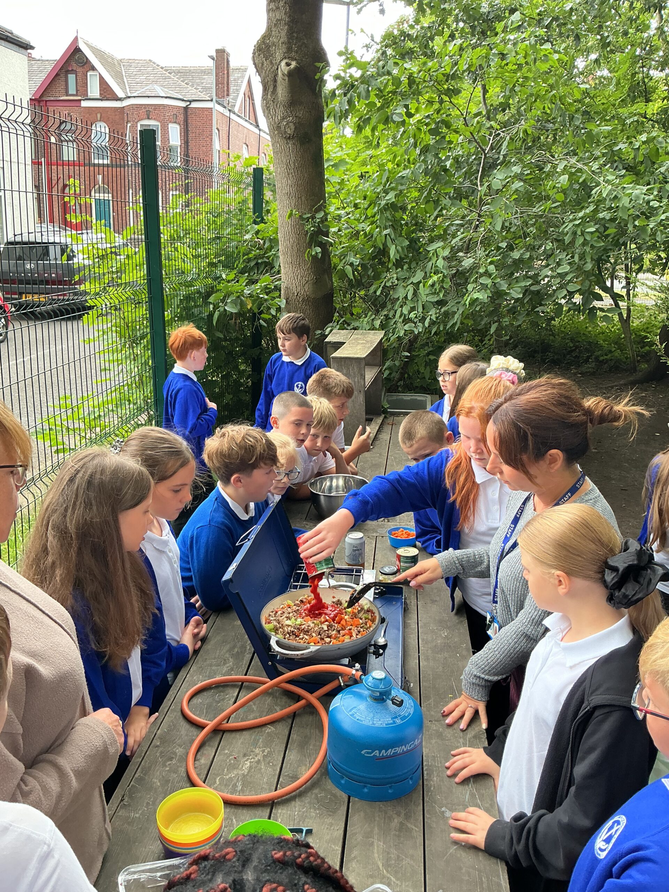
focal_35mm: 29
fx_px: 747
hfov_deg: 48.2
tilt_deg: -17.1
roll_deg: -2.4
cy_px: 446
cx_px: 334
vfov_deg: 61.7
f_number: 1.8
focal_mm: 3
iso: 64
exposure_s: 1/120
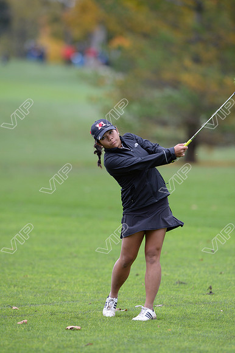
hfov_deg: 3.4
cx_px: 118
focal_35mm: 400
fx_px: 3921
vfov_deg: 5.2
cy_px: 176
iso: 800
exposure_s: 1/1000
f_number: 4.5
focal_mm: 400
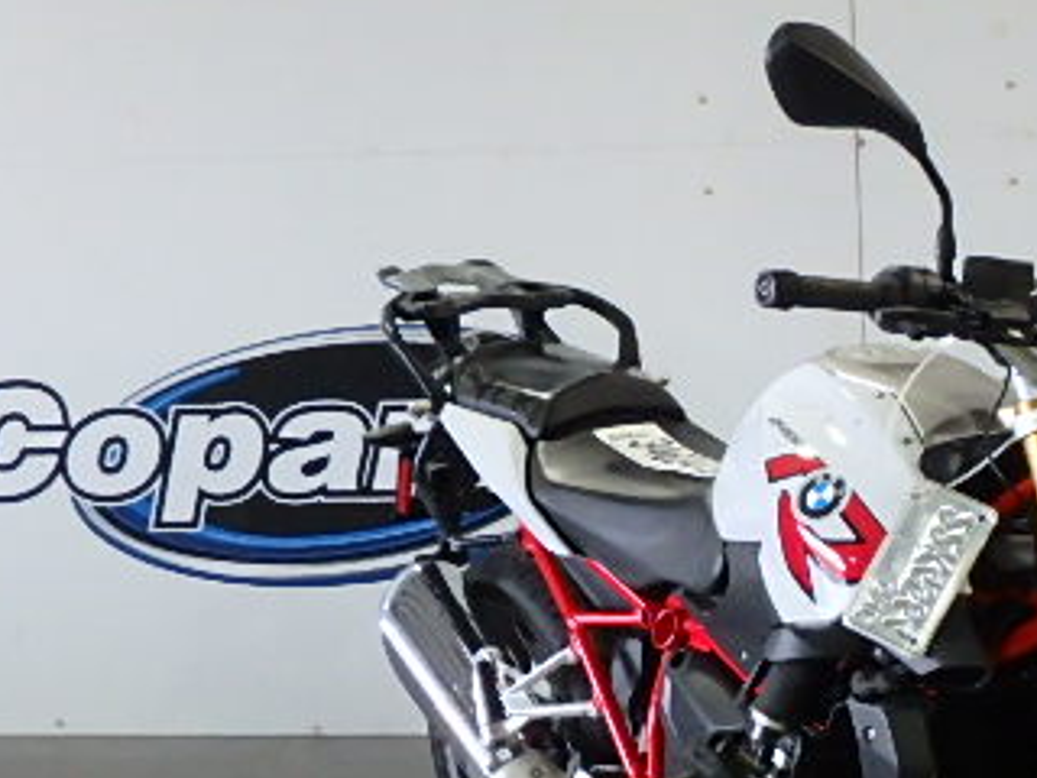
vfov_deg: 19.9
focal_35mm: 72
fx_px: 2157
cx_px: 898
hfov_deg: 26.3
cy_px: 739
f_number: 5
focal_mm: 6.4
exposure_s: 1/20
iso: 800
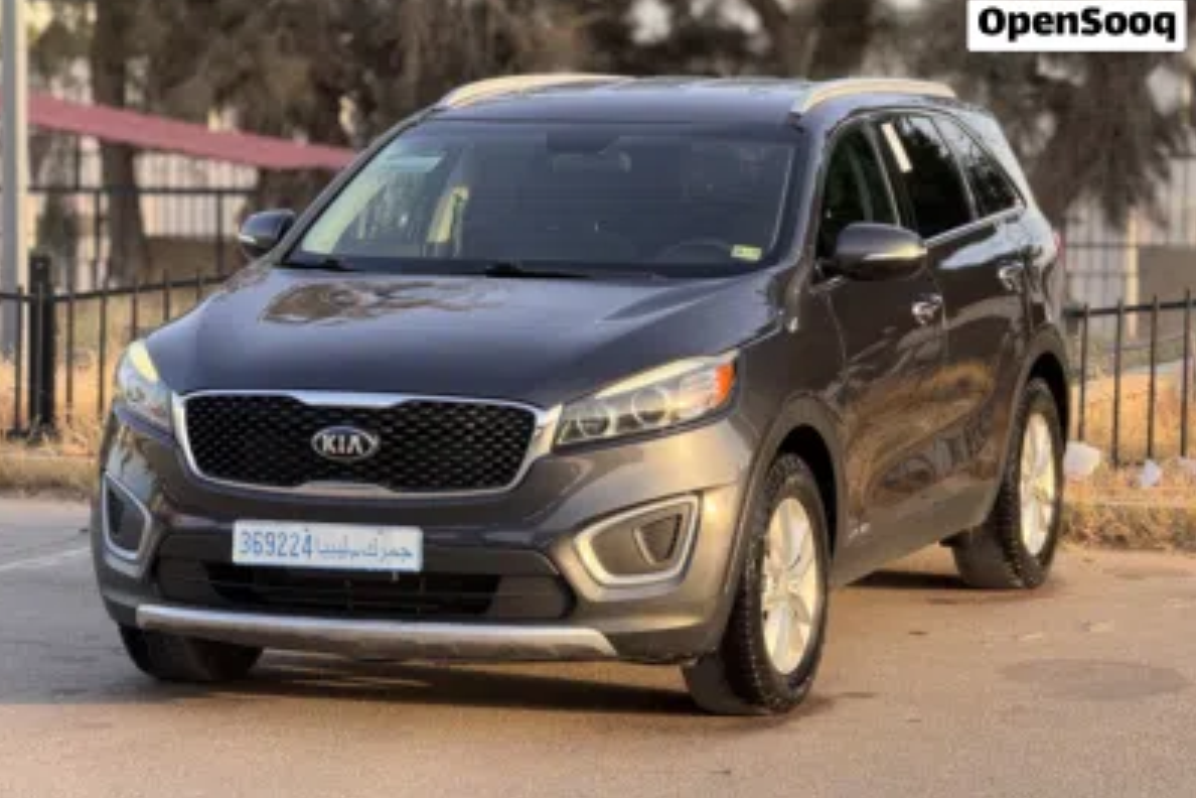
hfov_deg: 16.3
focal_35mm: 126
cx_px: 595
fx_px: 4186
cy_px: 384
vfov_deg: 10.9
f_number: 2.8
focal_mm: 15.66
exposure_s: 1/111
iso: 50
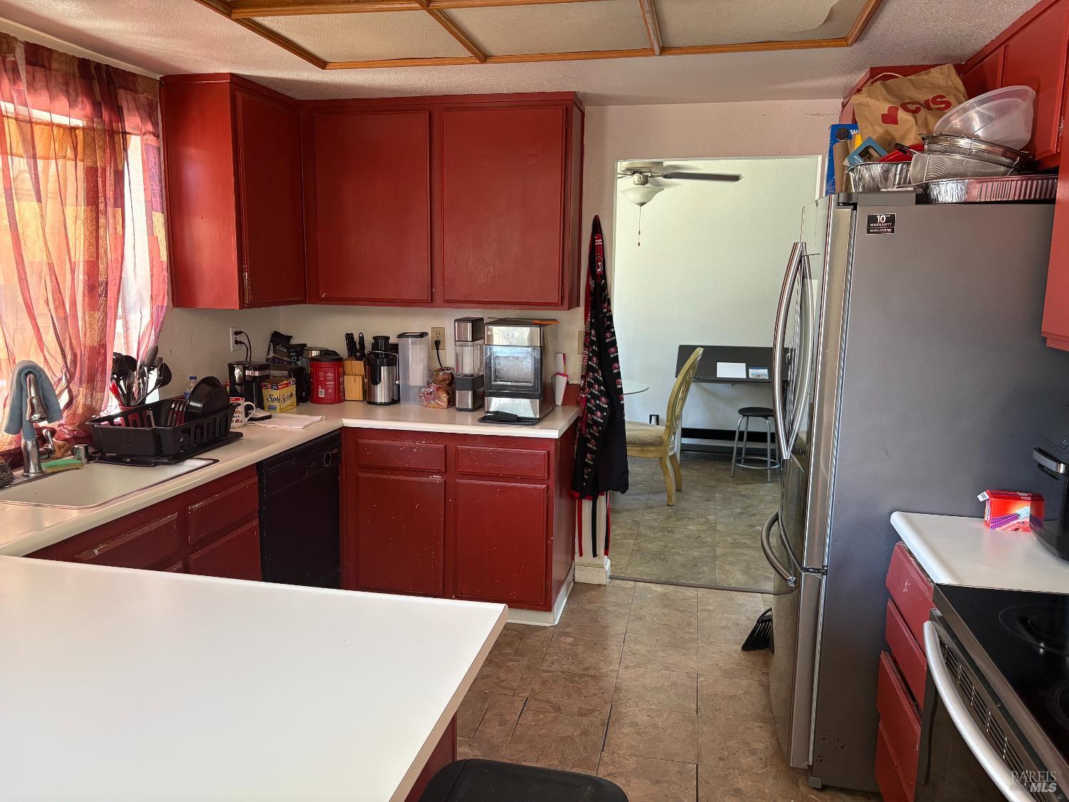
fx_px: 803
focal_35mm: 26
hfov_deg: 67.3
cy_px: 401
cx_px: 534
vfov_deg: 53.1
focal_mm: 5.96
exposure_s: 1/60
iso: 200
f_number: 1.6
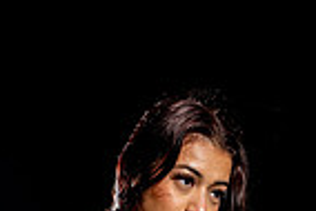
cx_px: 169
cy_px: 489
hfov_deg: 17.5
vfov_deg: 10.3
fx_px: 1028
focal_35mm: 117
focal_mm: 37
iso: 800
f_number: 4
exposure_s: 1/250
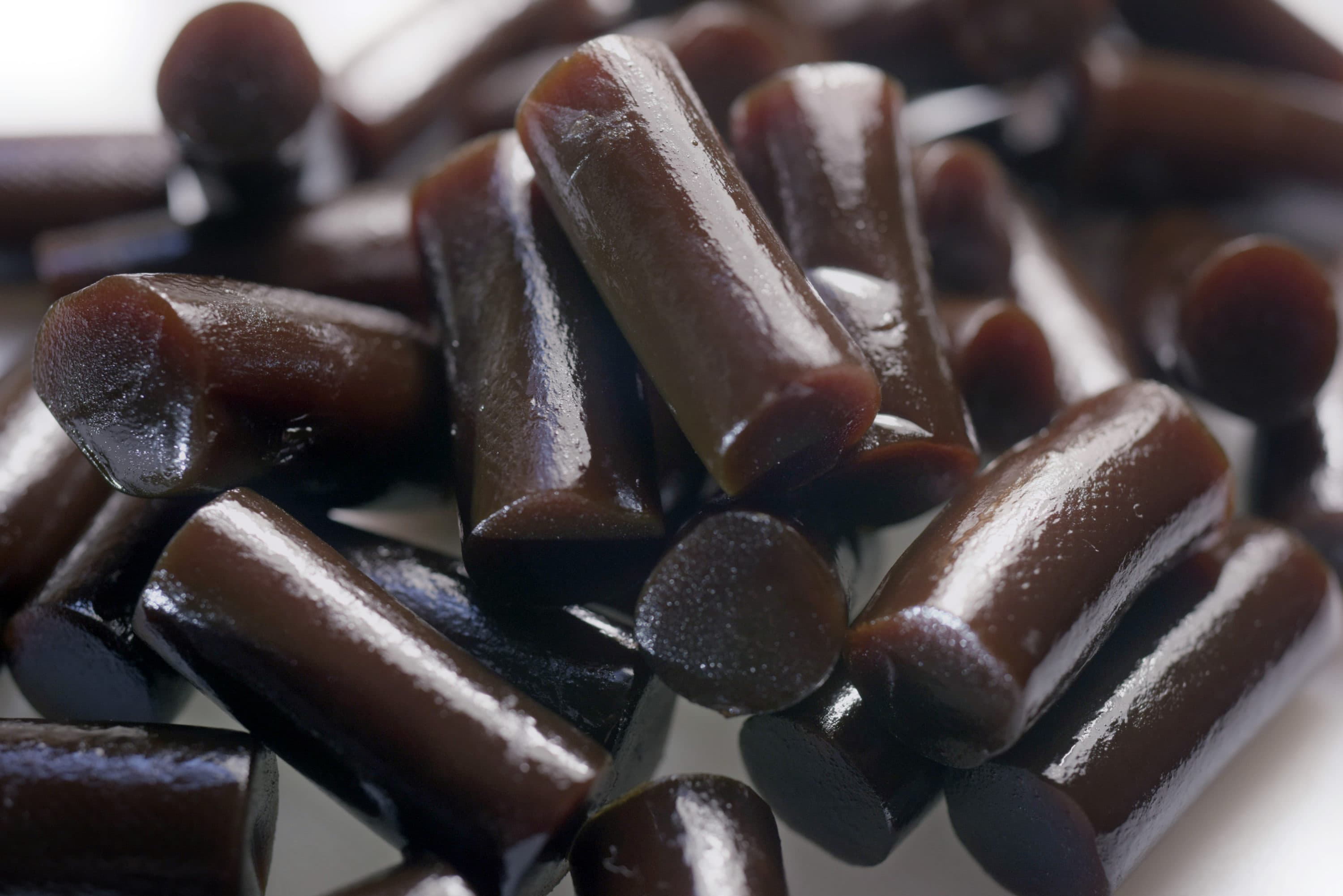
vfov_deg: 24.6
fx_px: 2052
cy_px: 448
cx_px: 672
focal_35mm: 55
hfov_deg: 36.2
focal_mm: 55
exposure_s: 1/125
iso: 1000
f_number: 4
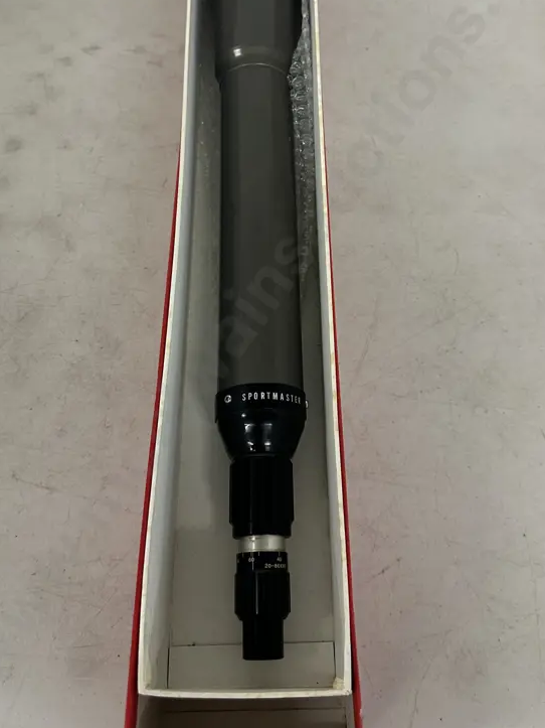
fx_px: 714
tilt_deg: -55.8
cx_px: 285
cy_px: 266
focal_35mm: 34
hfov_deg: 41.8
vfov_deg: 53.3
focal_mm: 6.86
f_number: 1.78
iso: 200
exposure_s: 1/100
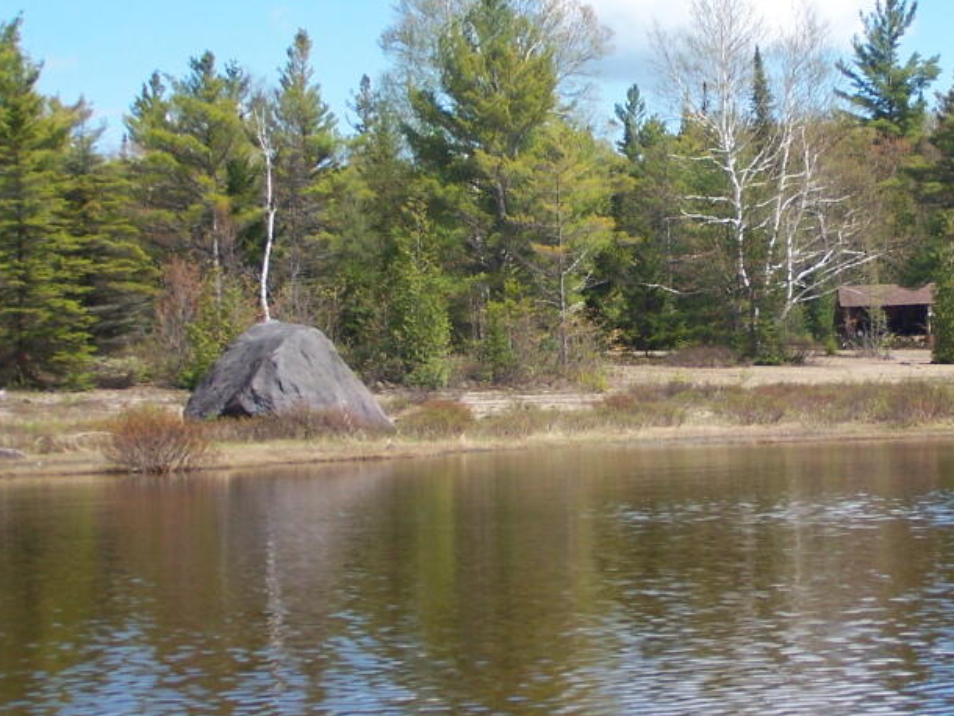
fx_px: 2729
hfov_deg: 19.6
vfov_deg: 14.9
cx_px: 779
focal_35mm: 99
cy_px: 274
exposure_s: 1/800
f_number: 3.1
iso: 80
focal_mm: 9.8
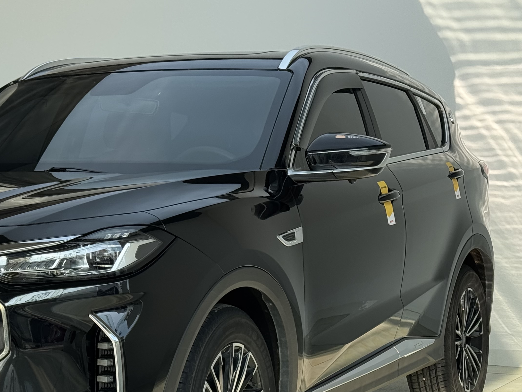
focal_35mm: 90
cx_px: 71
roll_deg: -0.2
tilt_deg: -2.4
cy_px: 263
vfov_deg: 16.4
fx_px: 1357
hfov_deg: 21.4
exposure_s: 1/876
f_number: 1.78
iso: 64
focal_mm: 6.76
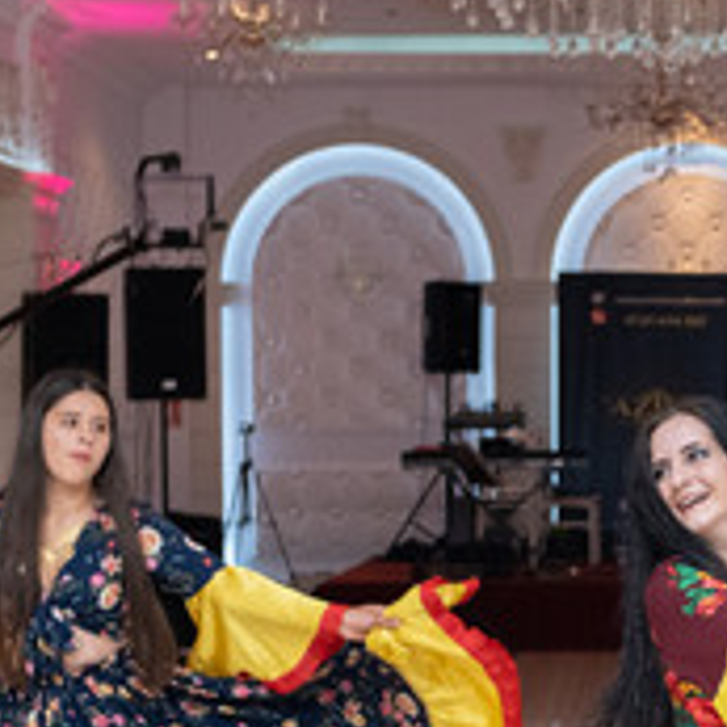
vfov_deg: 15.7
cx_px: 719
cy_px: 599
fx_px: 2614
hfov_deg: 15.6
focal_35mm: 110
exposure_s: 1/125
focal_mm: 23
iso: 1000
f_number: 2.5
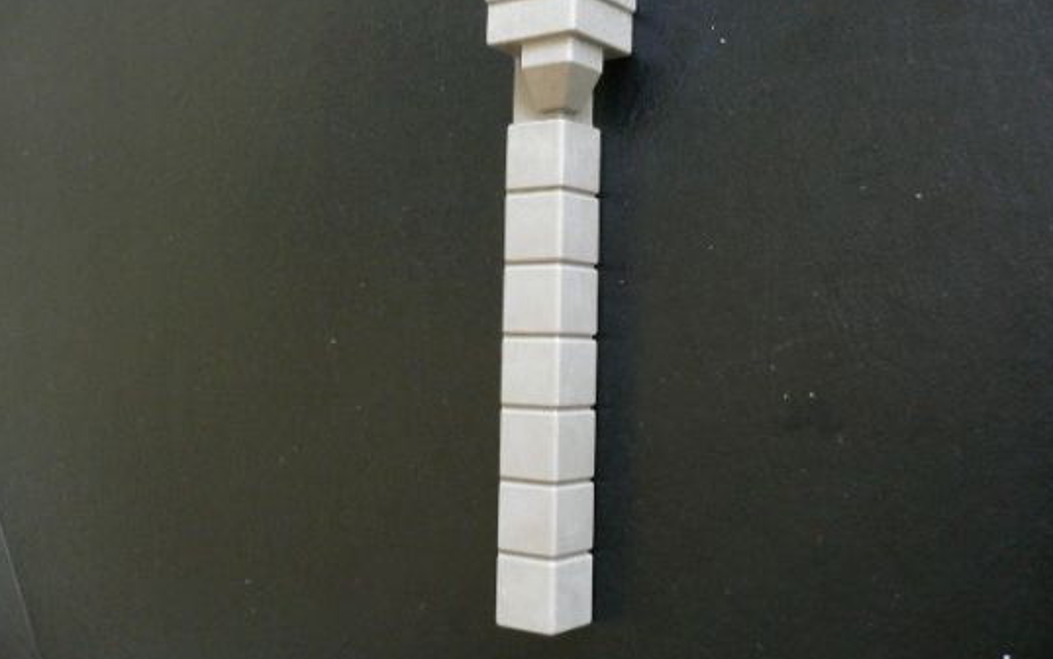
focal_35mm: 38
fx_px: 1091
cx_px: 533
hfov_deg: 51.5
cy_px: 262
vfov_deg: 33.5
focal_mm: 5.8
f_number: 2.8
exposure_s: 1/8
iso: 200
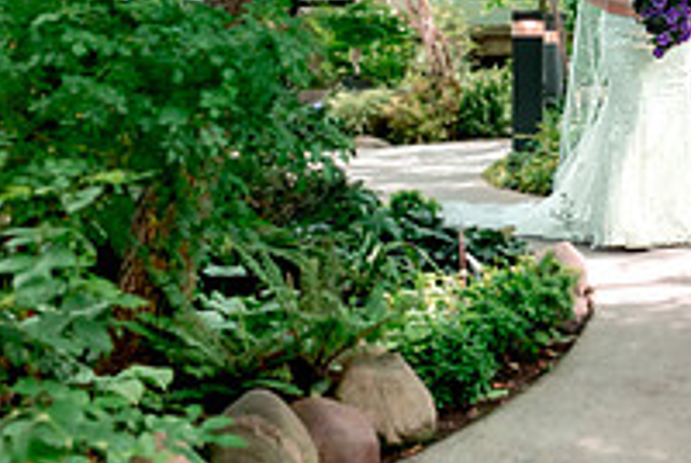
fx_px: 1557
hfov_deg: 23.3
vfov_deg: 16.6
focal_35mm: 81
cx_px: 781
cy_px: 9
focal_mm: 28
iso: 400
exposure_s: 1/320
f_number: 3.2
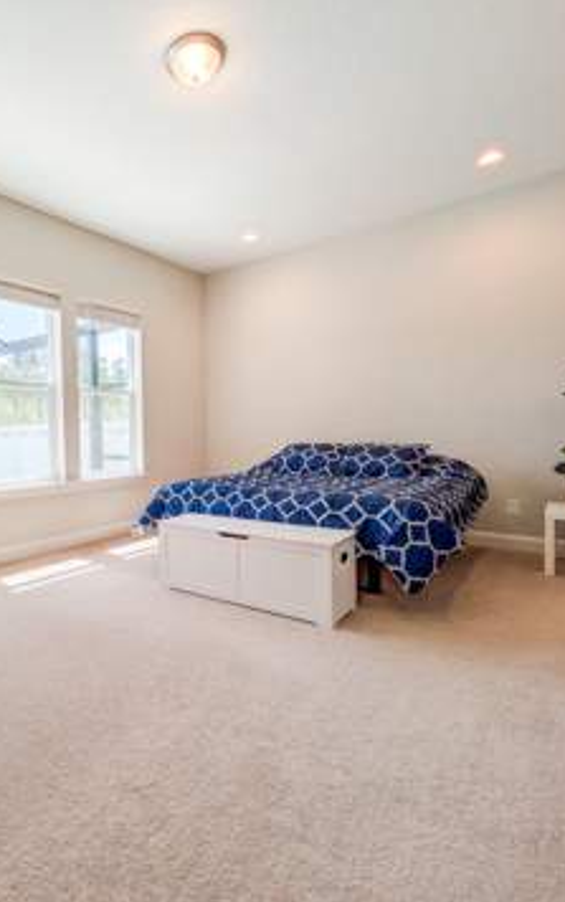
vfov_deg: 85.0
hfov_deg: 57.1
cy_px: 448
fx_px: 492
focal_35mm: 20
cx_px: 149
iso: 55
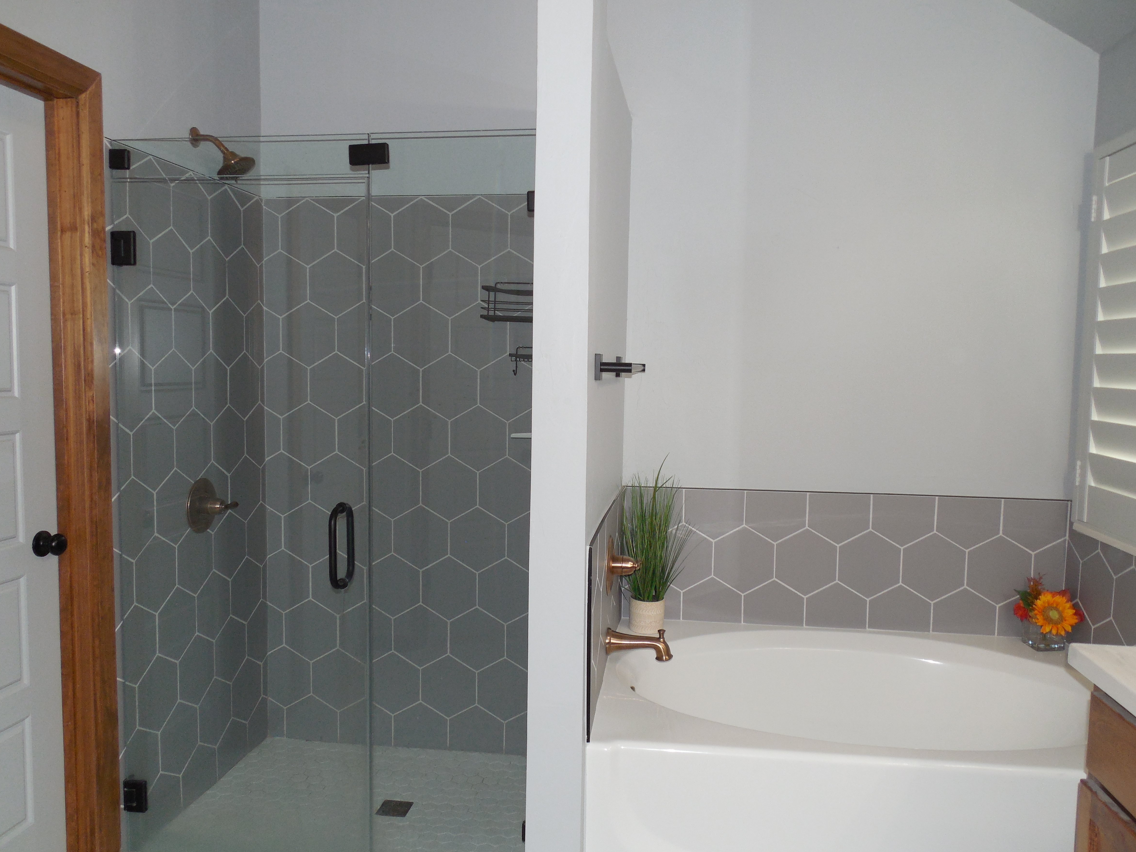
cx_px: 569
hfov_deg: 67.3
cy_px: 427
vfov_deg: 53.1
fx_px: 853
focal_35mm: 26
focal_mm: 4.5
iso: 200
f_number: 3.3
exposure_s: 1/25
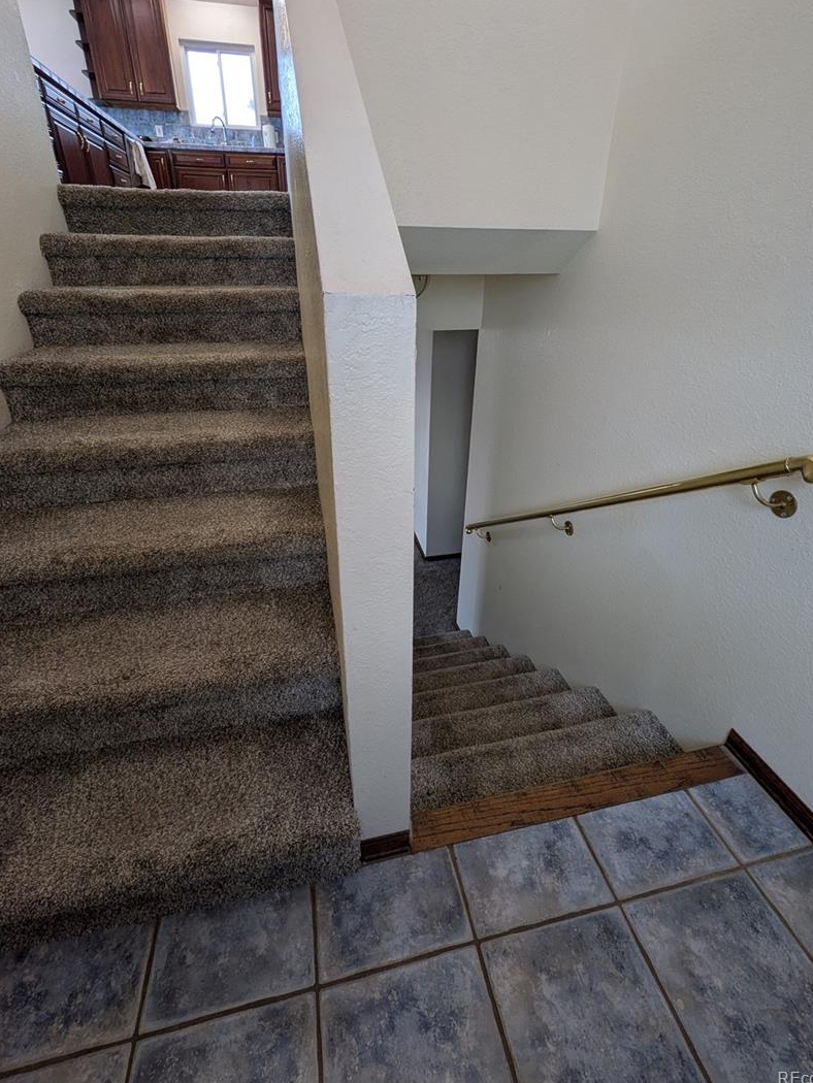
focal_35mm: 16
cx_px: 405
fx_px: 501
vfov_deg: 94.0
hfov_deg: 78.1
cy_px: 472
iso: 70
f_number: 2.2
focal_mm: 1.83
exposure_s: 1/60
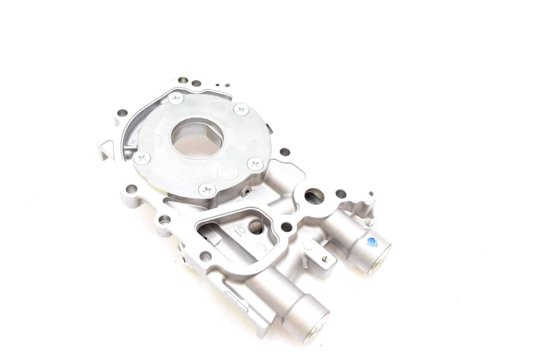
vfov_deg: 33.7
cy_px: 192
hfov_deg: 48.9
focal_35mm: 40
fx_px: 601
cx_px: 246
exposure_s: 1/125
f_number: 5.6
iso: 400
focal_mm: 23
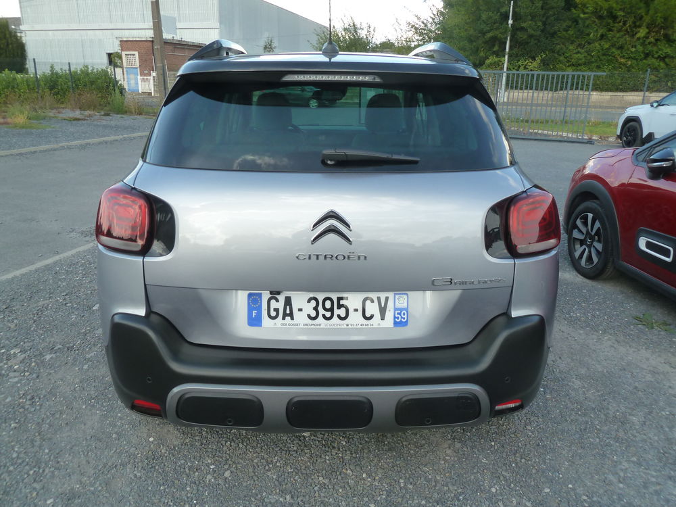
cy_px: 254
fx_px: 488
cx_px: 338
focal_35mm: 25
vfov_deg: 54.9
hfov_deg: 69.4
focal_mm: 4.1
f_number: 4
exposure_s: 1/160
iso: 125
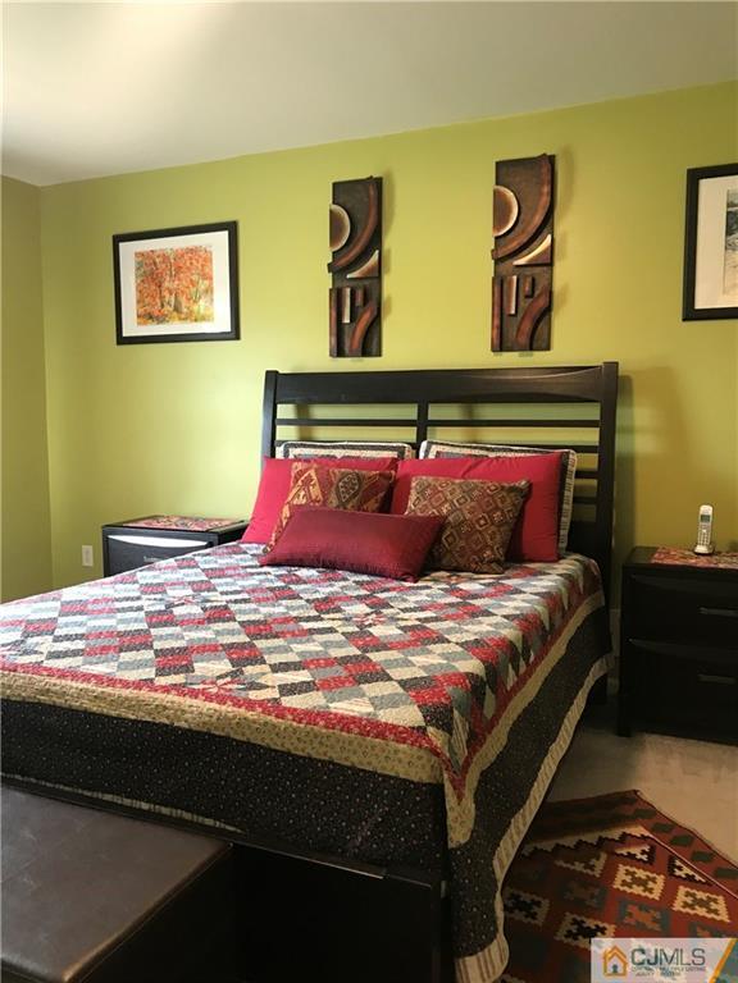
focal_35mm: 28
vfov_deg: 63.4
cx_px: 369
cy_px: 492
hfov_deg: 49.7
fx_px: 796
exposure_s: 1/17
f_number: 1.8
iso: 40
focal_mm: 3.99
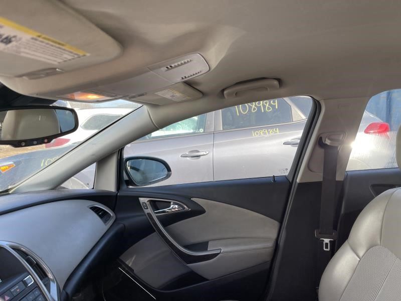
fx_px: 301
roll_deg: +2.1
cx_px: 200
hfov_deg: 67.3
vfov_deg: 53.1
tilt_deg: -8.4
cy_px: 150
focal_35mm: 26
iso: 32
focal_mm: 5.1
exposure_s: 1/318
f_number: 1.6
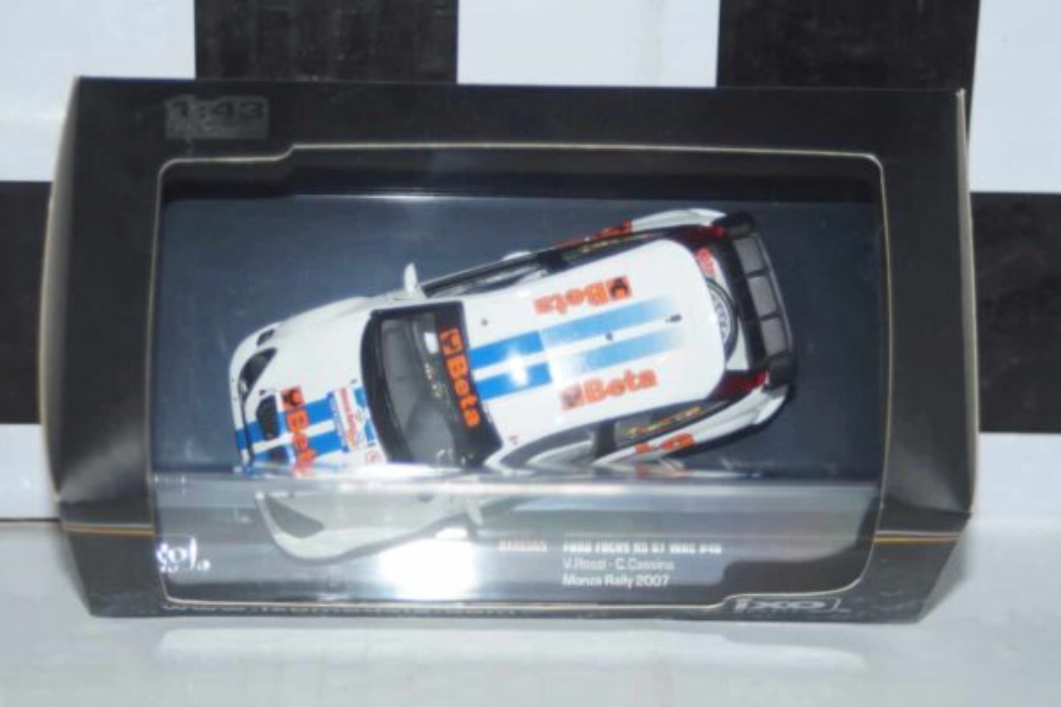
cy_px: 354
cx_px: 530
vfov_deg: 15.2
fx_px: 2652
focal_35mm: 90
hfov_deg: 22.6
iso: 250
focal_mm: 60
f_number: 5.6
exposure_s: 1/60
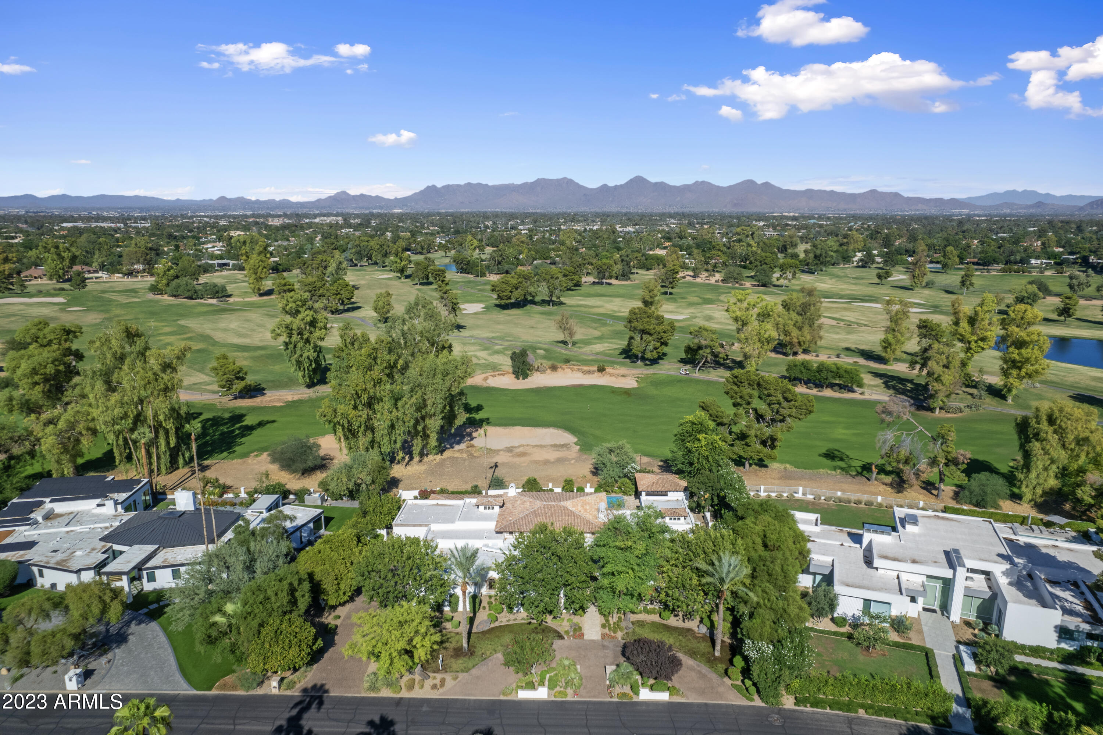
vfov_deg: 57.2
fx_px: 674
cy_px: 368
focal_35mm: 22
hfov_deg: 78.6
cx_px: 552
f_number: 2.8
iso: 100
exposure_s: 1/160
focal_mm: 8.38
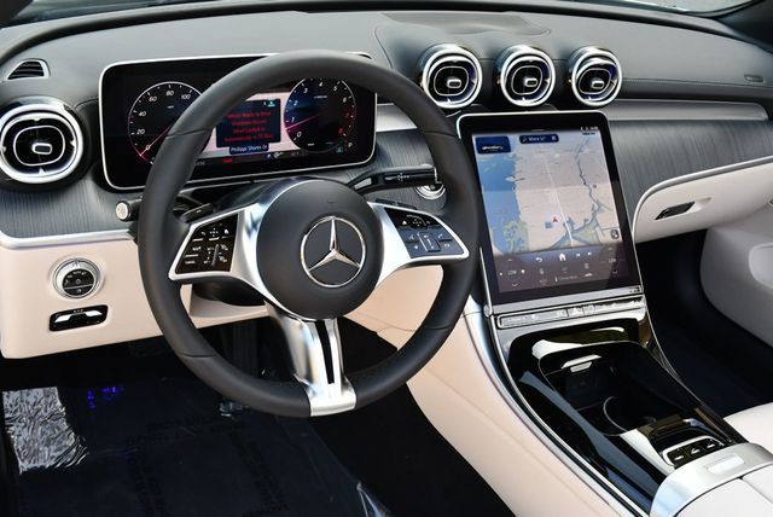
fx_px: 860
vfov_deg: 33.5
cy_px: 258
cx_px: 386
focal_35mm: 40
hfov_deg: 48.4
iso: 400
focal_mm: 20
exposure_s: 1/250
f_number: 5
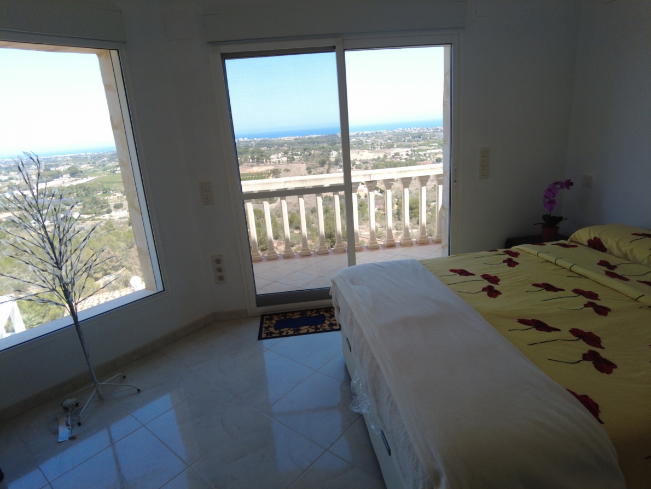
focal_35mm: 20
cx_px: 326
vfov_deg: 66.0
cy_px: 244
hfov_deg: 81.7
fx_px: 376
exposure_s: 1/320
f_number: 1.8
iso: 100
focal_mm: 4.4
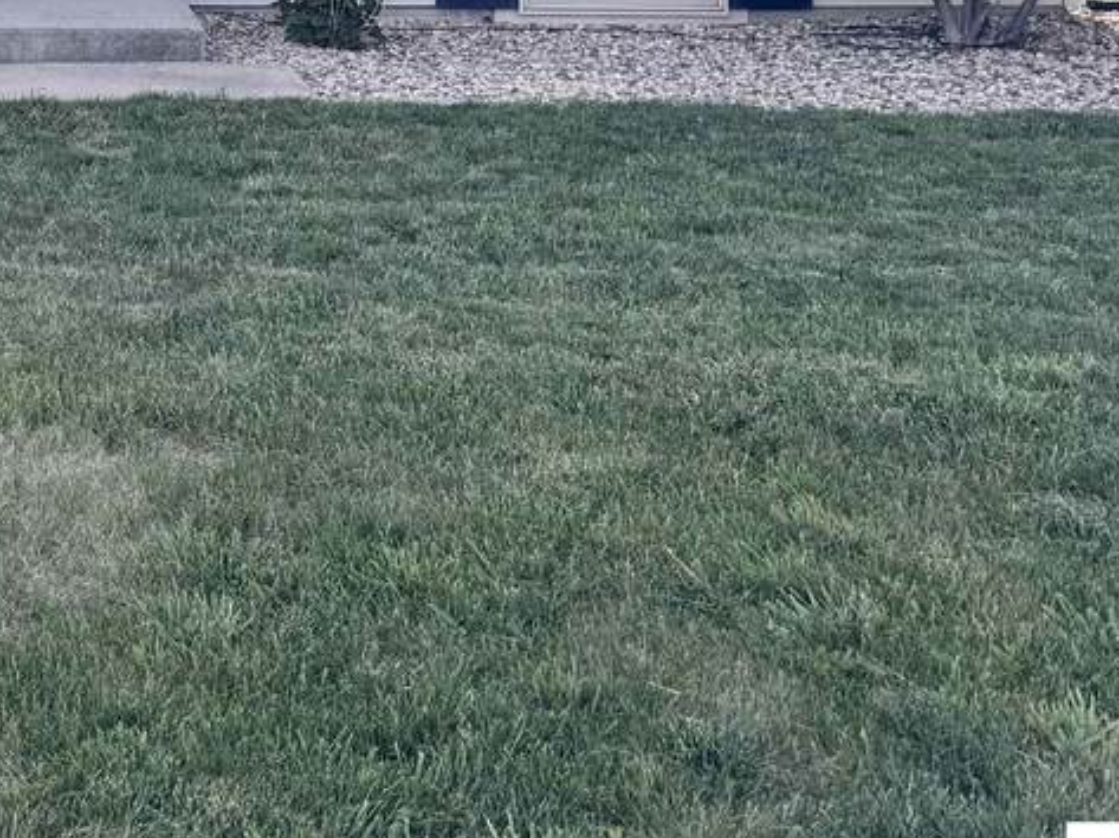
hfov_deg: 27.9
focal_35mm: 65
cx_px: -19
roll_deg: +0.0
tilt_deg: +0.5
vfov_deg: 20.7
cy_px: -234
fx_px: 2100
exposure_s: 1/1923
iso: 80
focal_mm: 6.76
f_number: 1.78
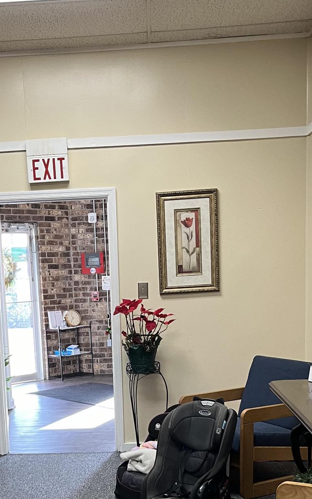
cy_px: 388
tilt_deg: -9.6
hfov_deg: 25.2
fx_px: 694
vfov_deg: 38.3
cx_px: 105
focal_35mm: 51
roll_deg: +2.4
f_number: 1.6
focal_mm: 5.1
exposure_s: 1/60
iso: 160
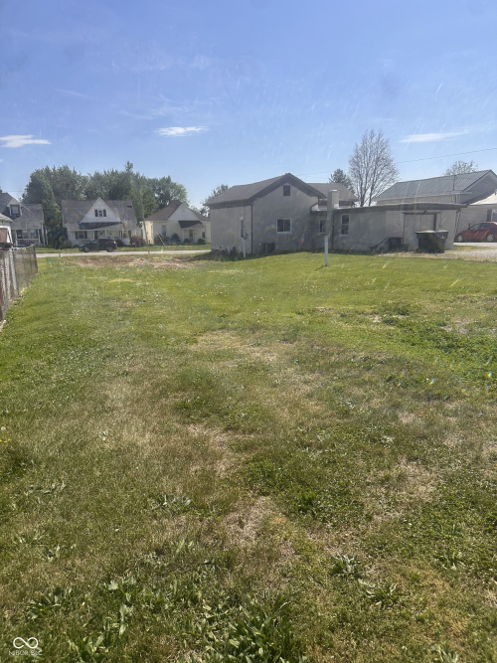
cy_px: 332
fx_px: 460
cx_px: 248
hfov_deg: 56.8
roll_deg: +2.1
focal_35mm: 24
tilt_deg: -13.9
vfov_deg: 71.6
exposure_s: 1/6623
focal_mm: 6.86
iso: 80
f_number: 1.78
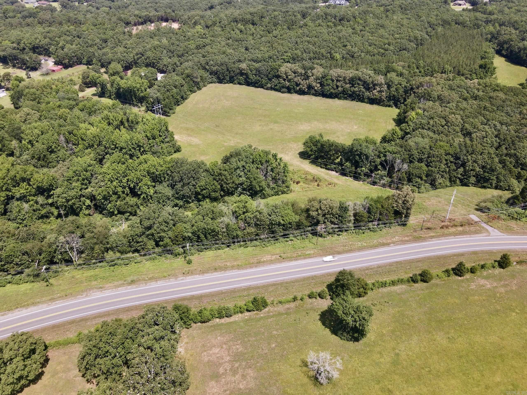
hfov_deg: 71.6
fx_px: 365
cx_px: 264
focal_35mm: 24
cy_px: 198
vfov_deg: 56.8
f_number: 2.8
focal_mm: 4.5
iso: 270
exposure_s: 1/15
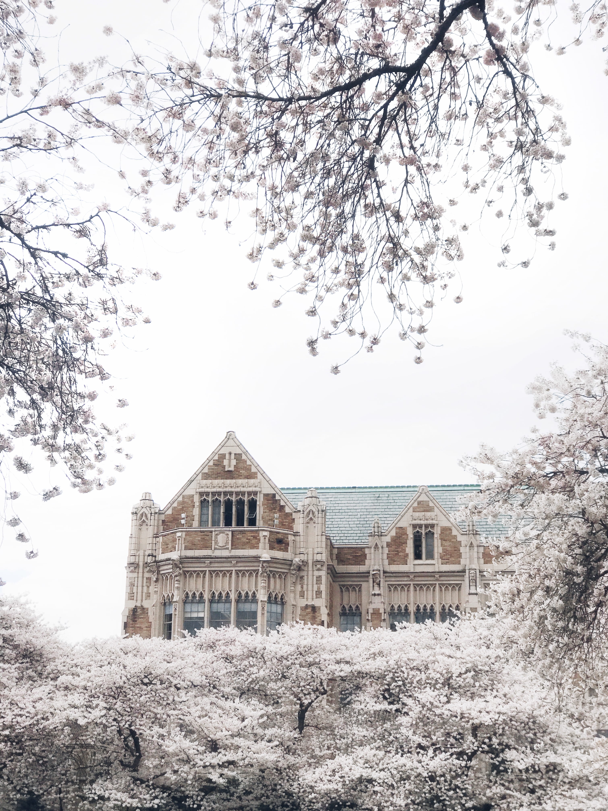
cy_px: 406
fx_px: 1335
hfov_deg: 25.7
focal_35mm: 57
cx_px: 304
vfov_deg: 33.8
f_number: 2.8
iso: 20
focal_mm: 6.6
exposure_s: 1/606
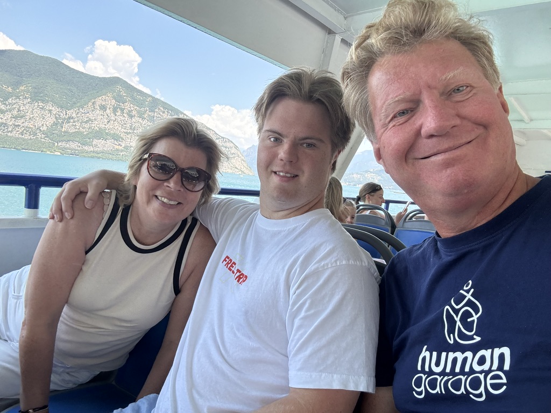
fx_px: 366
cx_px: 276
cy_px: 206
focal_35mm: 23
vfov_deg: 58.9
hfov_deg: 73.9
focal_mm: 2.69
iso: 50
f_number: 1.9
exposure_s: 1/121
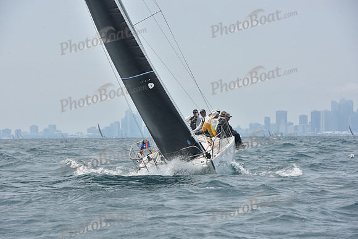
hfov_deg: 11.7
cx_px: 179
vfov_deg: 7.9
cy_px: 120
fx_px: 1741
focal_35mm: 175
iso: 250
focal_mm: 175
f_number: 11
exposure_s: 1/800
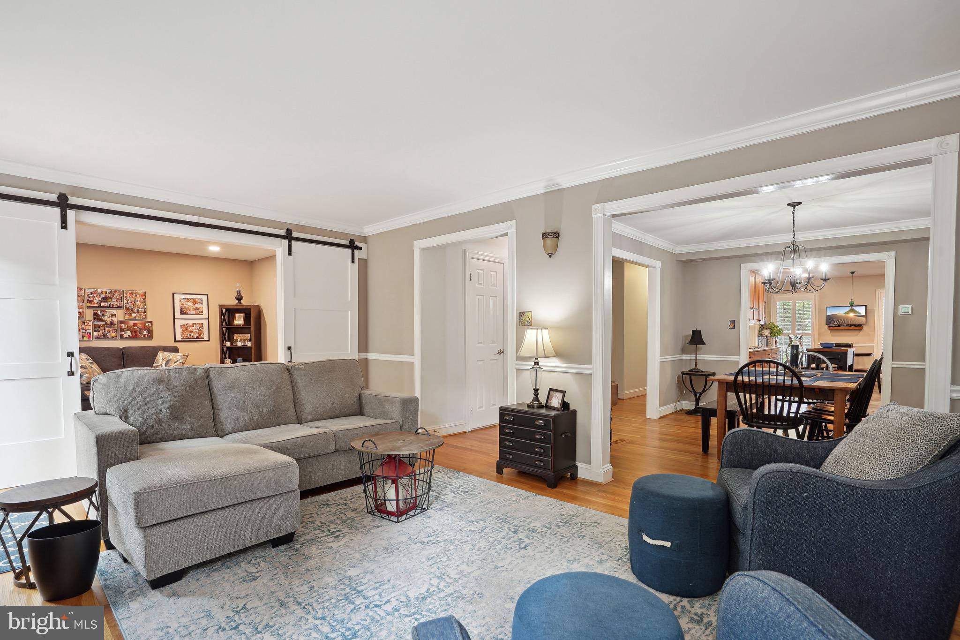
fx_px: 427
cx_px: 480
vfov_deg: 73.7
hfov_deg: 96.7
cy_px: 320
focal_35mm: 16
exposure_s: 1/2.5
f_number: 8
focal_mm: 16
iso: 200
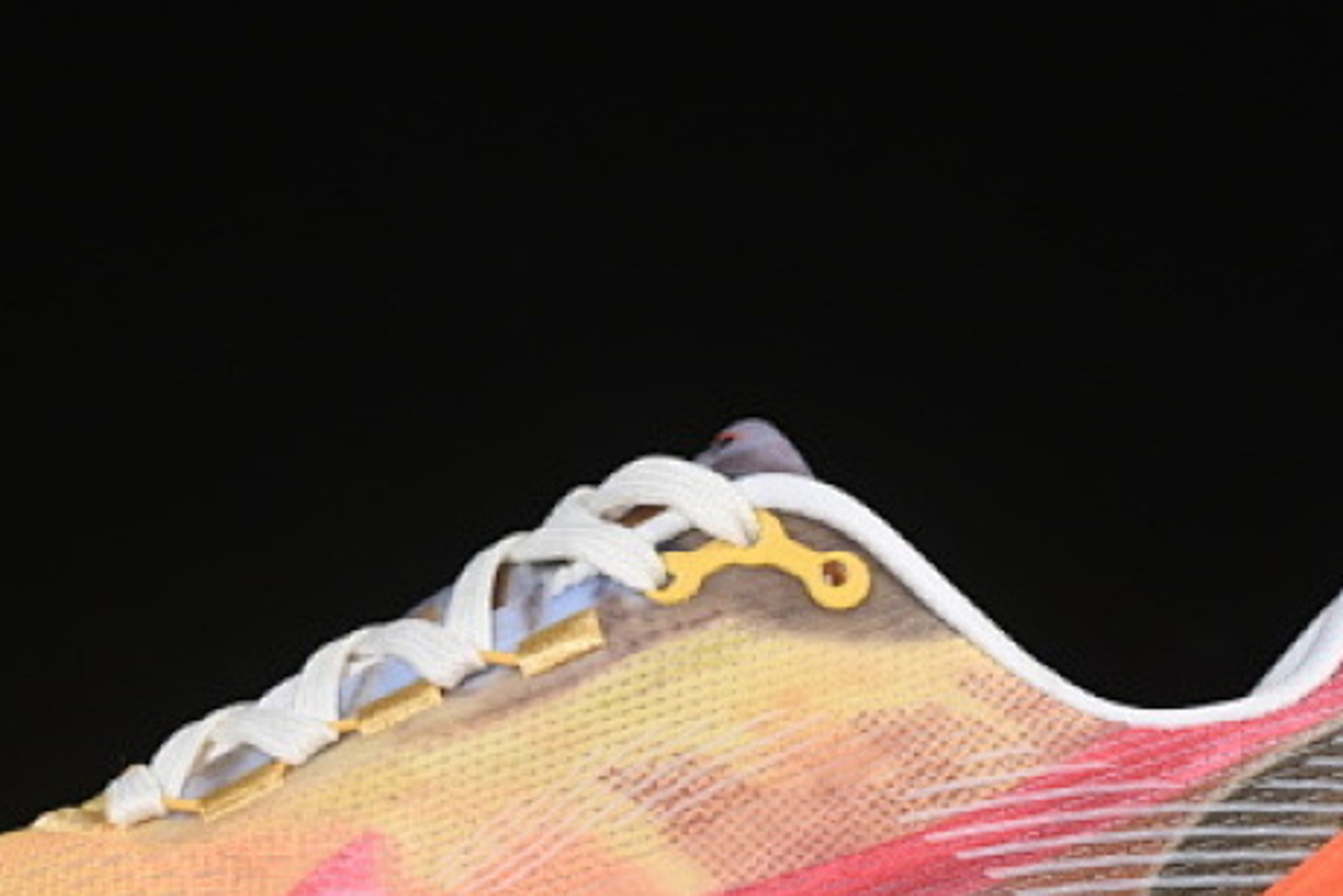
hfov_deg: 11.7
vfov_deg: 7.8
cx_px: 610
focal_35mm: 176
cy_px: 782
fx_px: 6567
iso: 160
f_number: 8
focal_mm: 50
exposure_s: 1/80
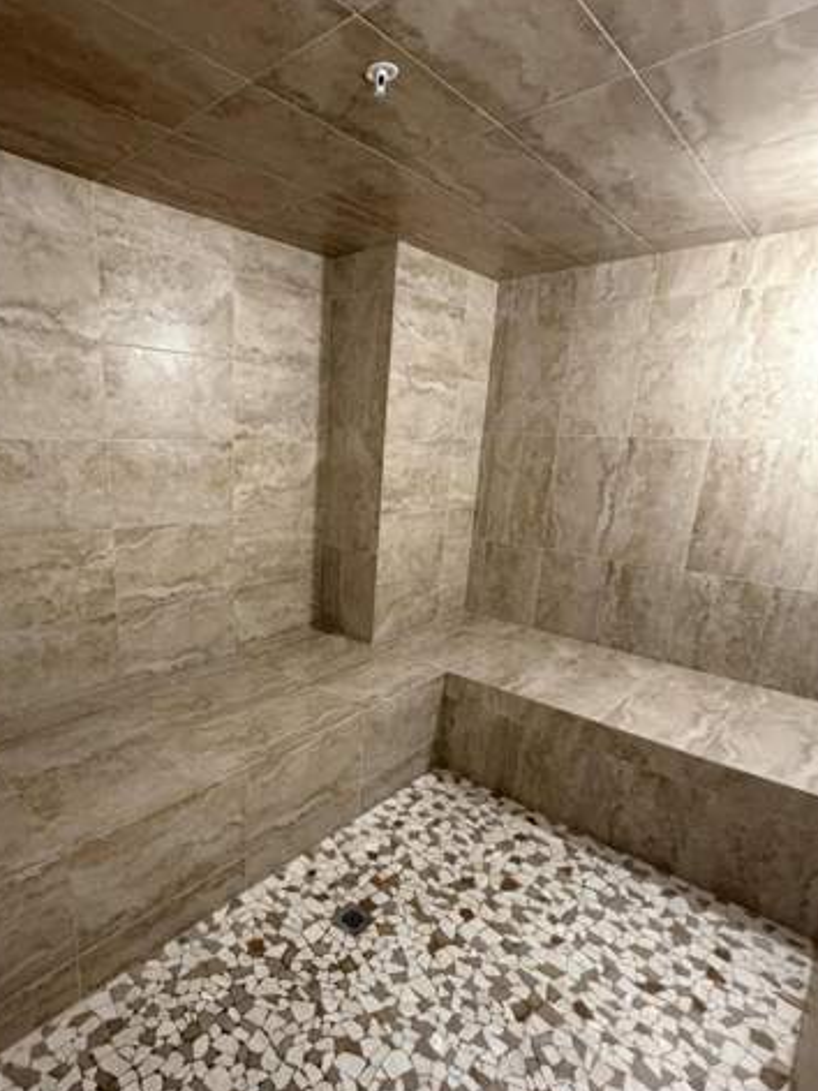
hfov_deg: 67.5
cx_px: 300
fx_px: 599
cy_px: 603
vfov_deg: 84.4
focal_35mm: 19
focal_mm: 2.22
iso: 640
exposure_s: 1/60
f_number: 2.2
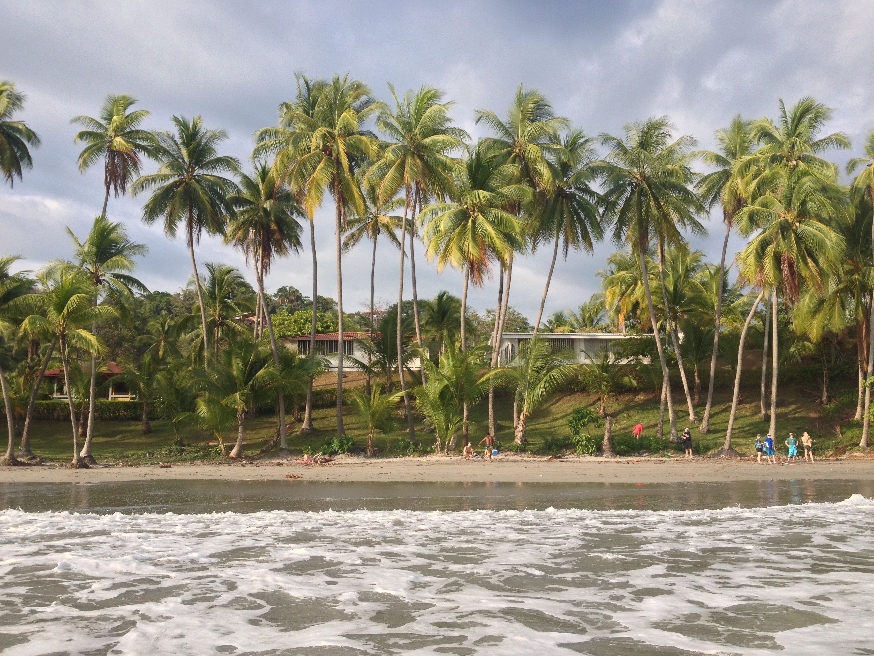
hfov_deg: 52.6
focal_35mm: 35
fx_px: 884
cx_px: 437
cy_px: 328
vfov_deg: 40.7
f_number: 2.4
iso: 50
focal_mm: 4.28
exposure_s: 1/951
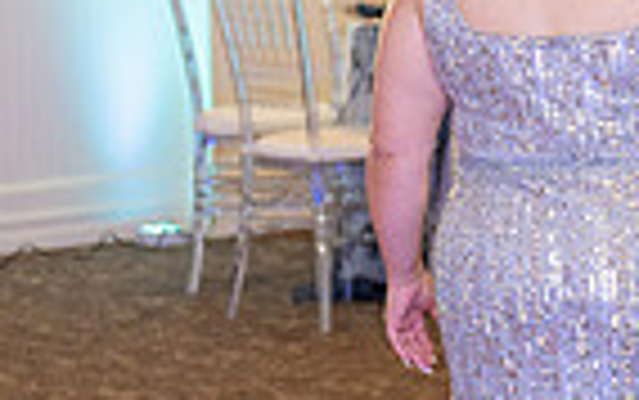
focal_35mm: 204
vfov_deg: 6.4
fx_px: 3555
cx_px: 1197
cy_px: -34
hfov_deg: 9.7
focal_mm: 49
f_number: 3.2
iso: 1000
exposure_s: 1/200
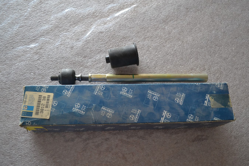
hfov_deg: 57.2
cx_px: 124
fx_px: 228
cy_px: 83
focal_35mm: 33
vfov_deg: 40.0
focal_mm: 22
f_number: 3.8
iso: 1400
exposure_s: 1/60
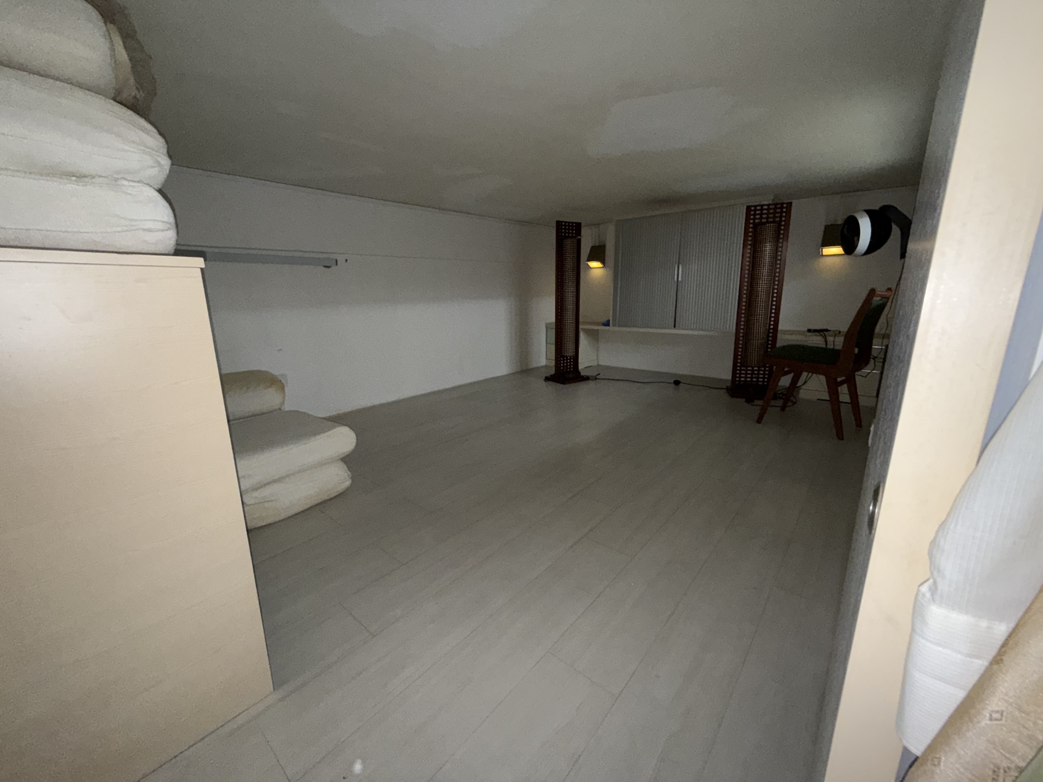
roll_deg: +1.1
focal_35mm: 14
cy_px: 391
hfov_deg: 102.1
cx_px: 522
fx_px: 422
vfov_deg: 85.7
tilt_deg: -13.9
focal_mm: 2.22
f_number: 2.2
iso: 250
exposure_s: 1/50
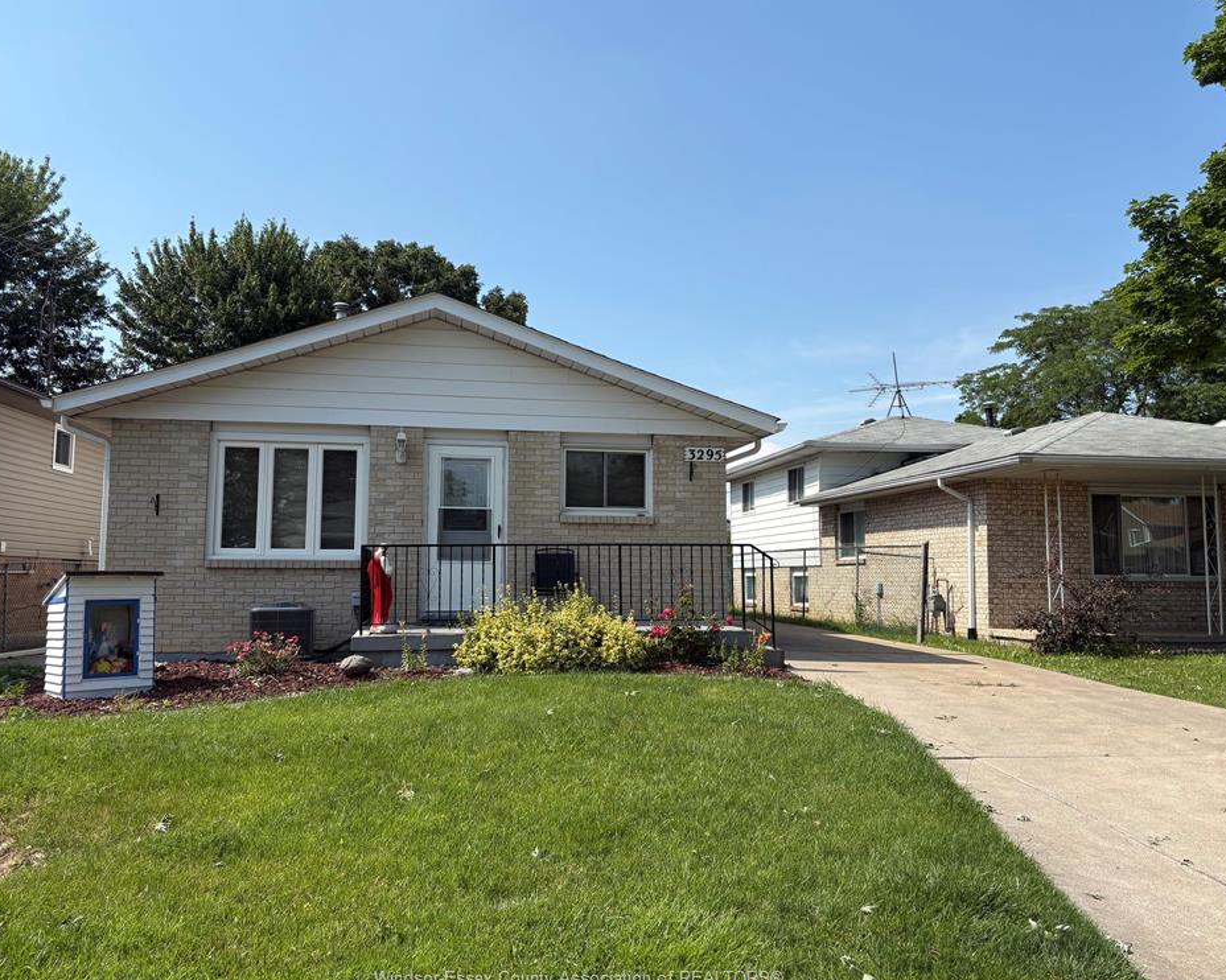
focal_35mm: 28
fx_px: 1016
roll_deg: +0.2
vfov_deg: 51.5
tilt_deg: +5.9
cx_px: 580
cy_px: 483
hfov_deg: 62.2
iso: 50
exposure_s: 1/3448
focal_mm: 5.96
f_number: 1.6
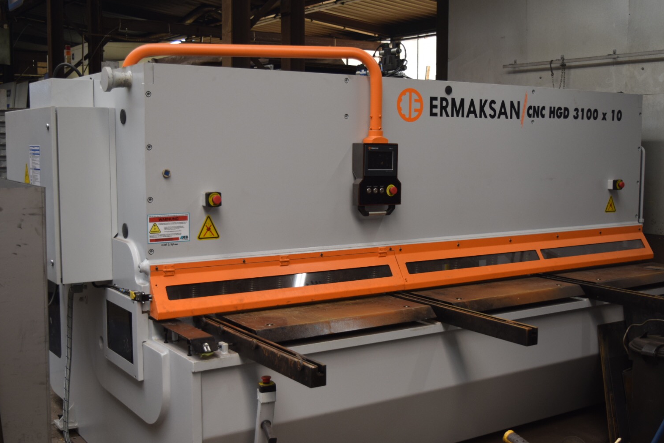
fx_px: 803
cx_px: 353
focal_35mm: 44
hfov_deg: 44.9
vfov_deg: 30.8
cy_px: 228
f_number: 4.2
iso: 400
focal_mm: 27
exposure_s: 1/80
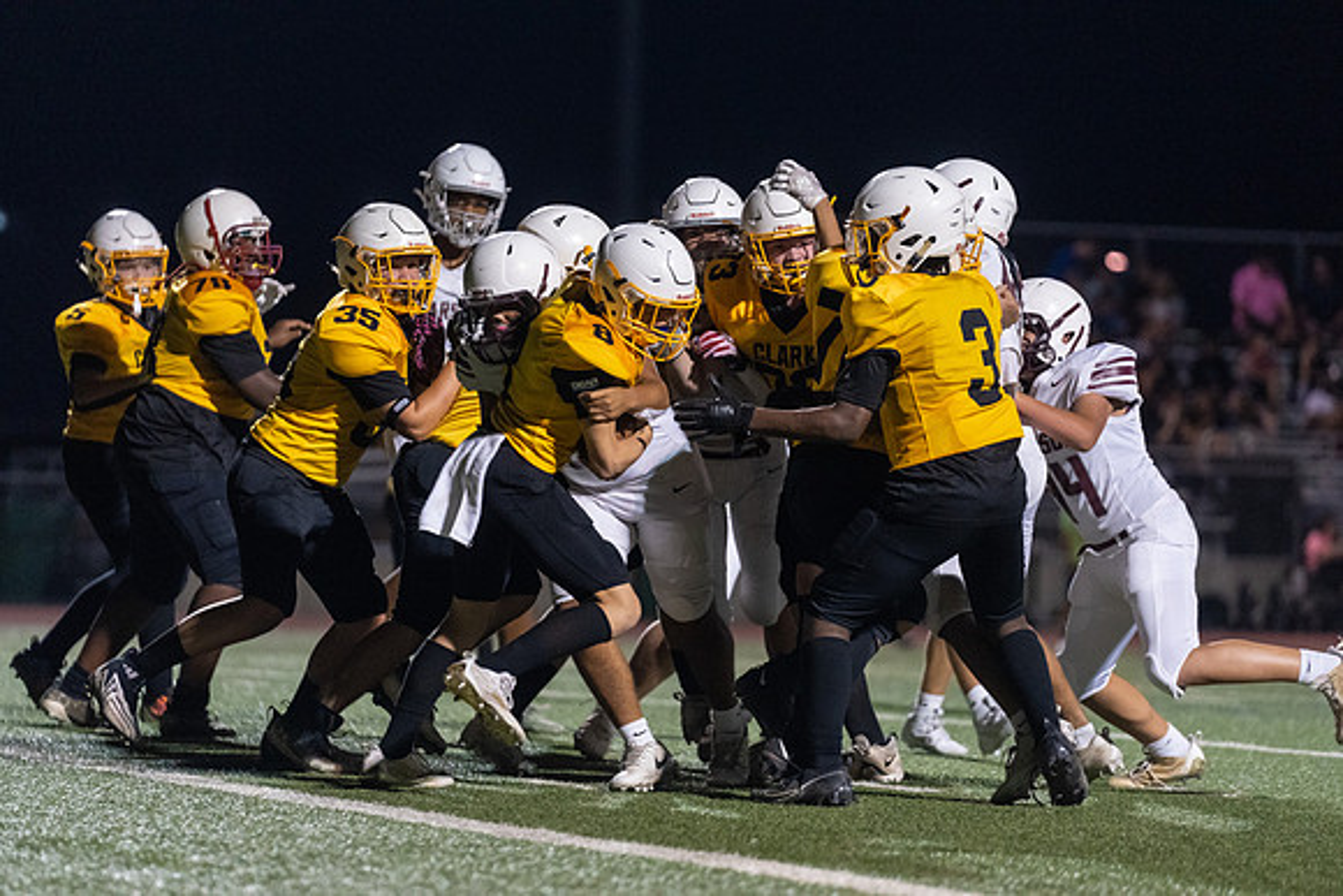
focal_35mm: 200
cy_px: 448
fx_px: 7463
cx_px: 672
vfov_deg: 6.9
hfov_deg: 10.3
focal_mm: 200
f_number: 3.2
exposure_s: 1/1000
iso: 6400
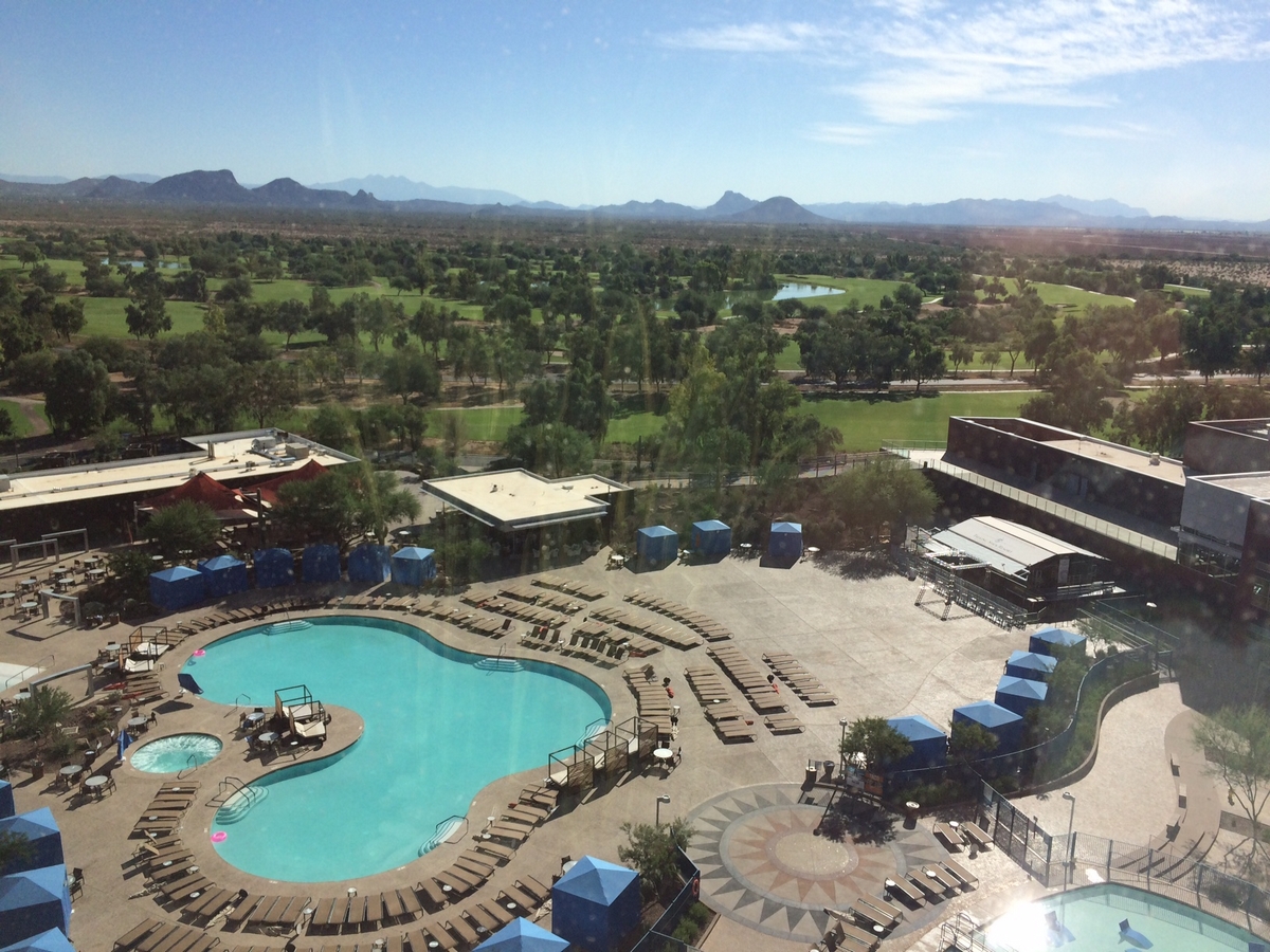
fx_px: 1064
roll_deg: -1.7
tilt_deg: -14.1
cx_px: 635
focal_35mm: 29
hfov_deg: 61.7
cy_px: 476
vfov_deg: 48.2
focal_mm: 4.15
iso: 32
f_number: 2.2
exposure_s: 1/3425
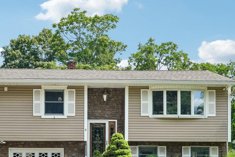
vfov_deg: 17.2
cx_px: 94
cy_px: 145
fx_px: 509
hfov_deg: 25.9
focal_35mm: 78
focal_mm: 35
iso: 100
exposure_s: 1/125
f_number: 9
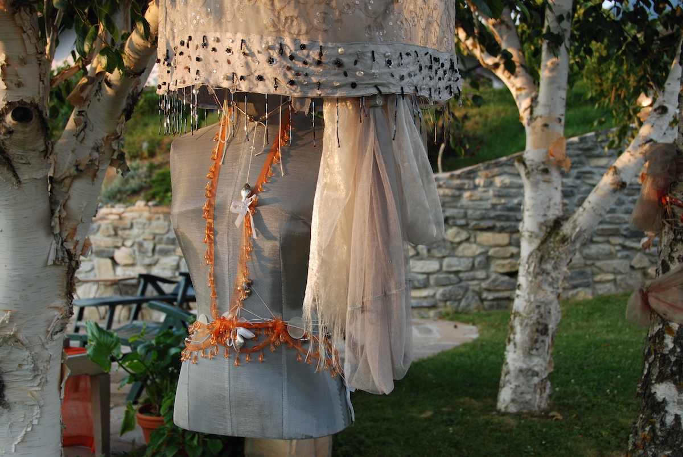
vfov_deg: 28.1
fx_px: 912
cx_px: 342
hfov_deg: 41.1
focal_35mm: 48
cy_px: 228
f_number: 5.6
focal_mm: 32
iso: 200
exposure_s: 1/125
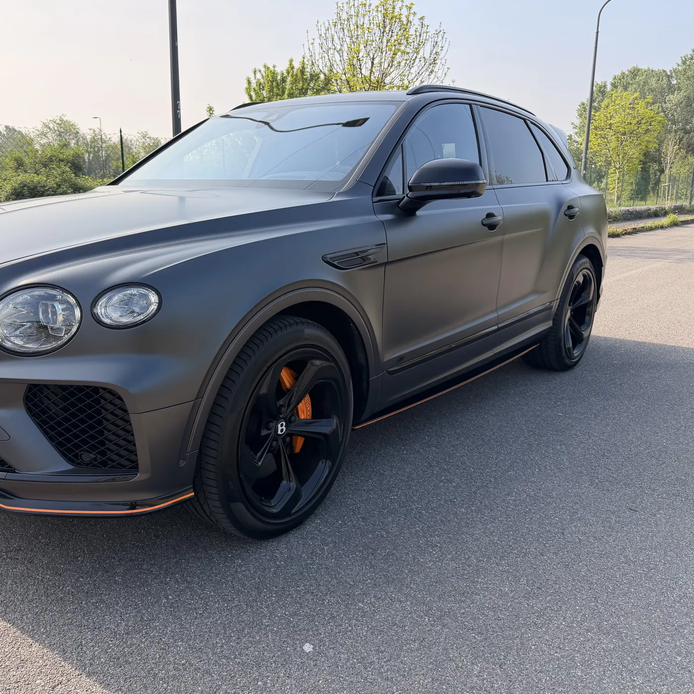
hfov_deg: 54.8
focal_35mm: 29
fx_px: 658
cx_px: 246
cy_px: 339
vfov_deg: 55.6
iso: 100
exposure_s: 1/3021
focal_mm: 6.76
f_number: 1.78
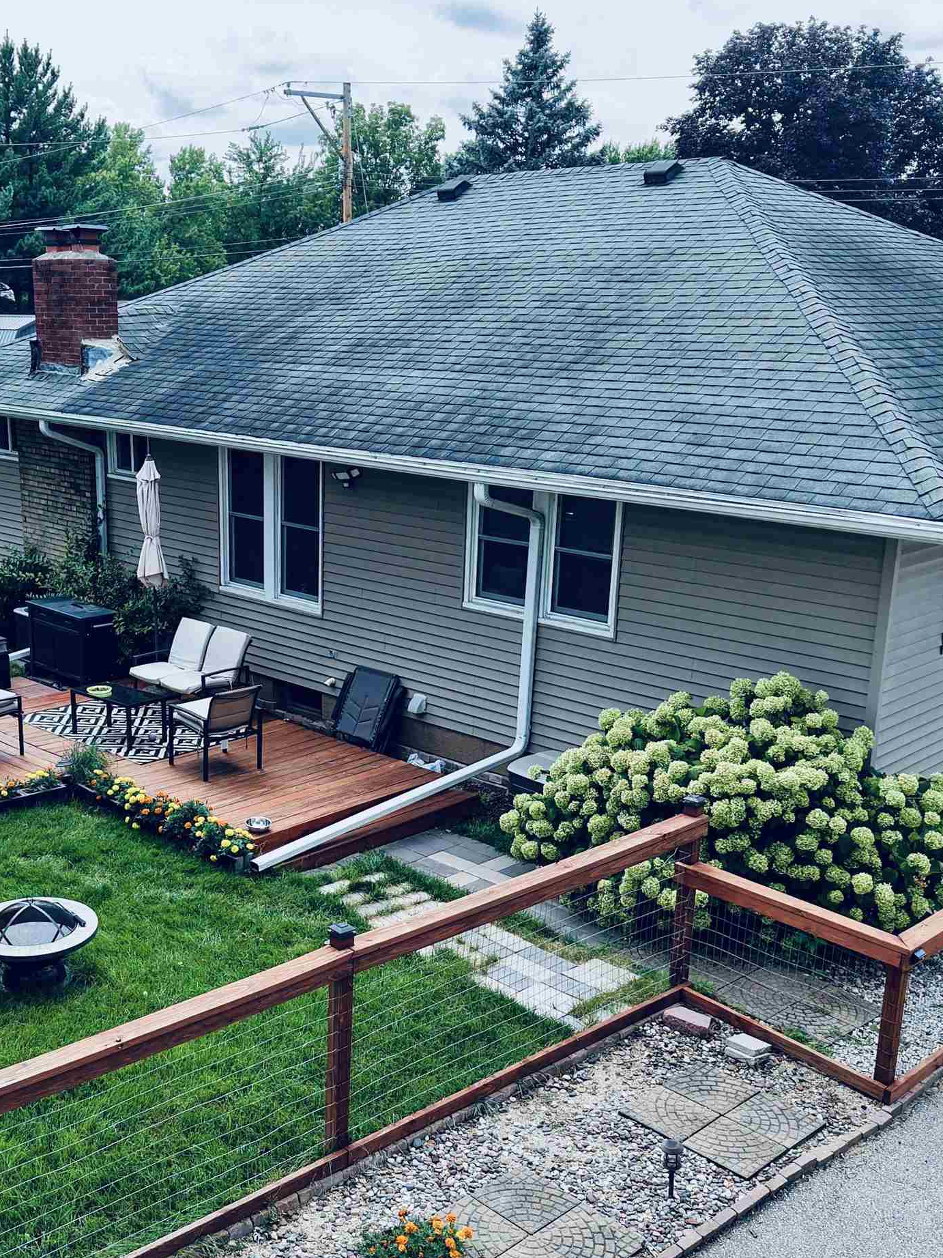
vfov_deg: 46.7
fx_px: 1453
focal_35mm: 40
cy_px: 709
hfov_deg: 35.6
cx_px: 304
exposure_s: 1/5000
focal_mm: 8.67
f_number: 1.8
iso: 440
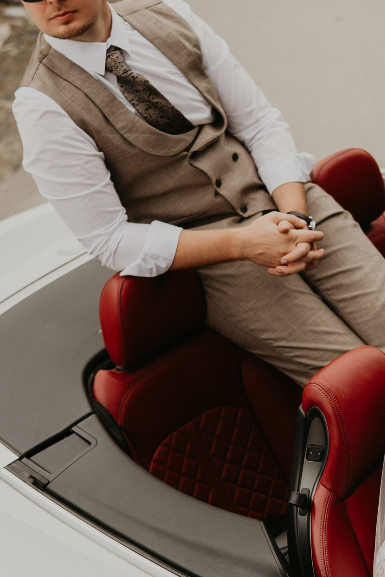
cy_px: 401
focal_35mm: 92
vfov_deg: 22.0
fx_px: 1476
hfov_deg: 14.7
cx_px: 365
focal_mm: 35
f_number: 2
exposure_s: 1/320
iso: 100
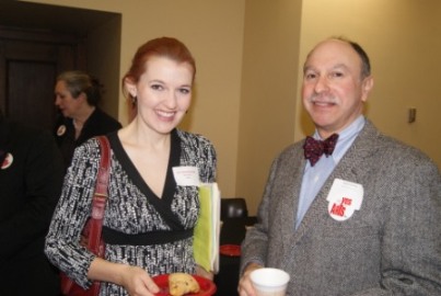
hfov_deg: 53.1
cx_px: 220
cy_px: 148
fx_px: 442
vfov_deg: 37.0
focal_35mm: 36
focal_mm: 24
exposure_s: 1/60
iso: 400
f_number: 5.6
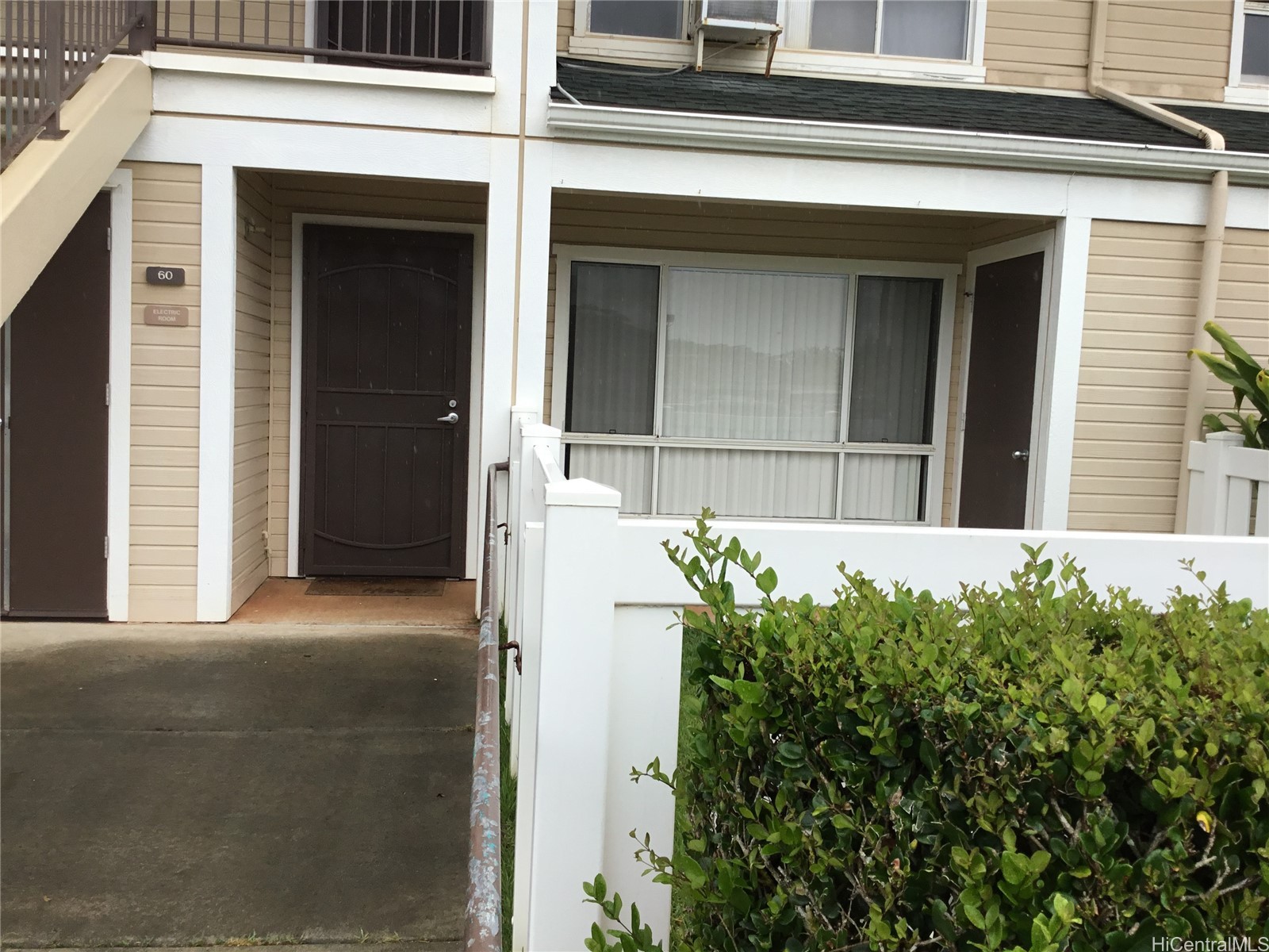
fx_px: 1136
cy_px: 476
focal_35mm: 31
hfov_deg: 58.4
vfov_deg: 45.4
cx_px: 634
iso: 25
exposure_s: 1/994
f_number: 2.4
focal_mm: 3.3
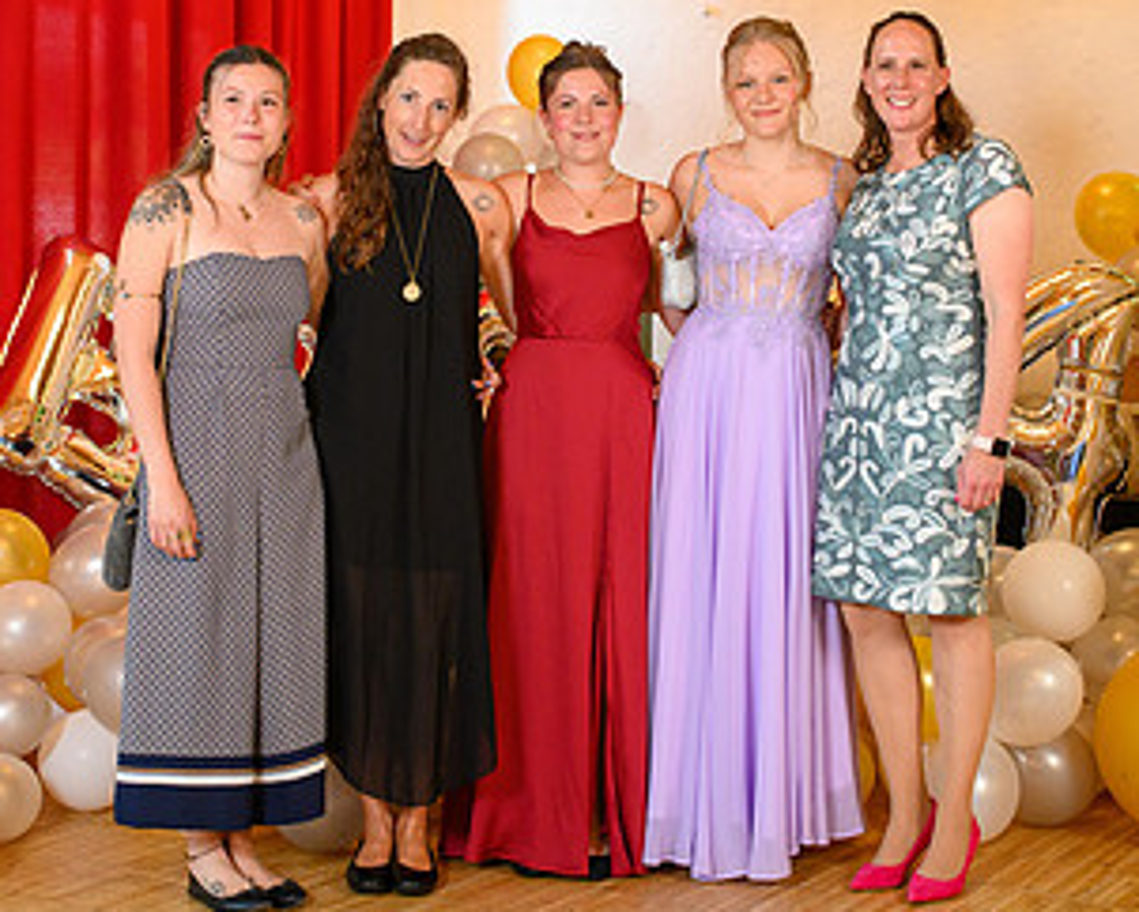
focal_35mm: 63
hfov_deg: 30.0
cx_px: 547
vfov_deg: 24.2
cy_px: 324
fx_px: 2125
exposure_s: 1/100
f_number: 3.5
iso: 1250
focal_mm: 35
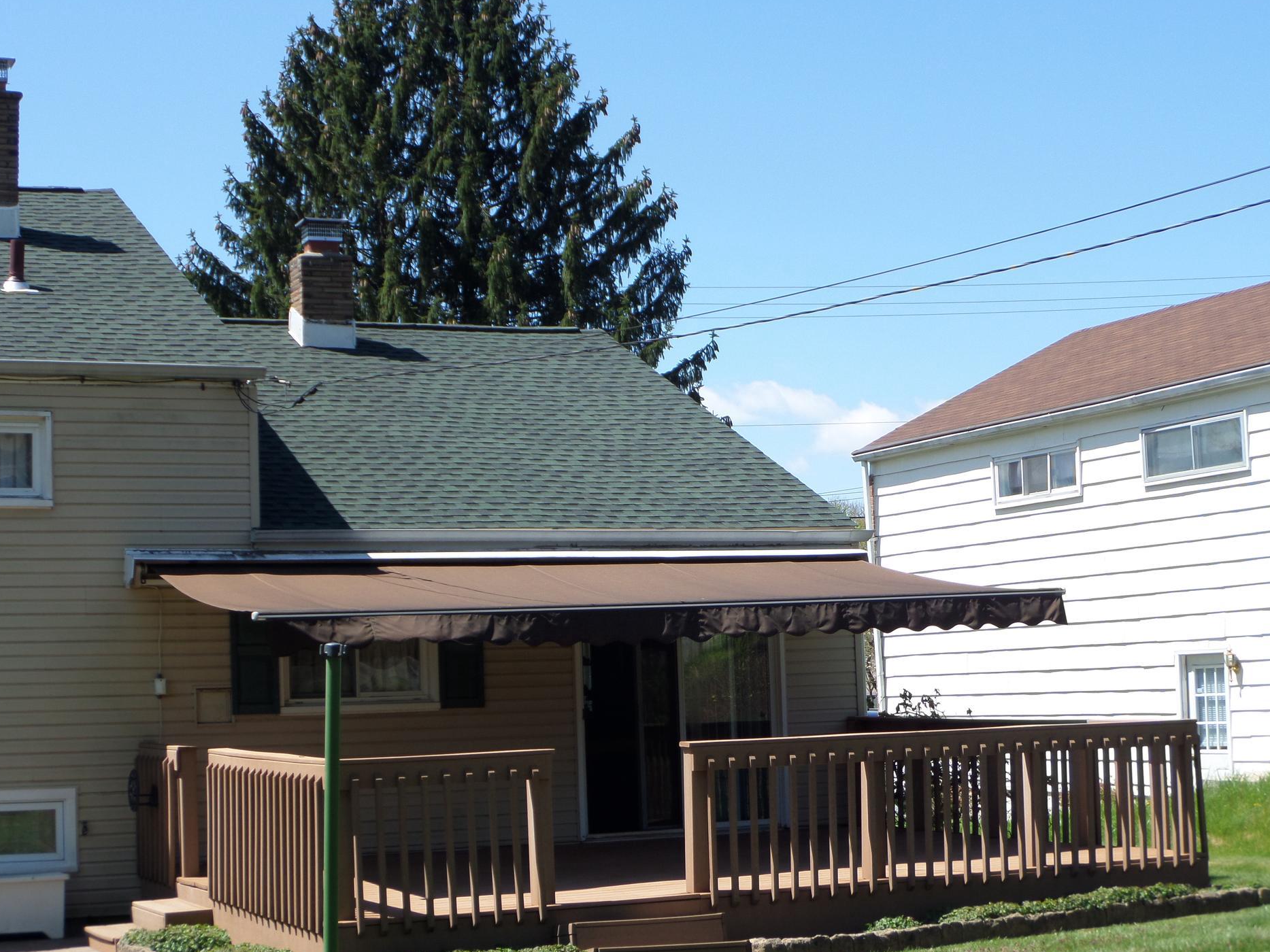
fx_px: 2495
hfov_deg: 28.6
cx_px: 675
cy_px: 515
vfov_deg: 21.6
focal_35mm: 68
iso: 100
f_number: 4
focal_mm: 10.2
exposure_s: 1/500
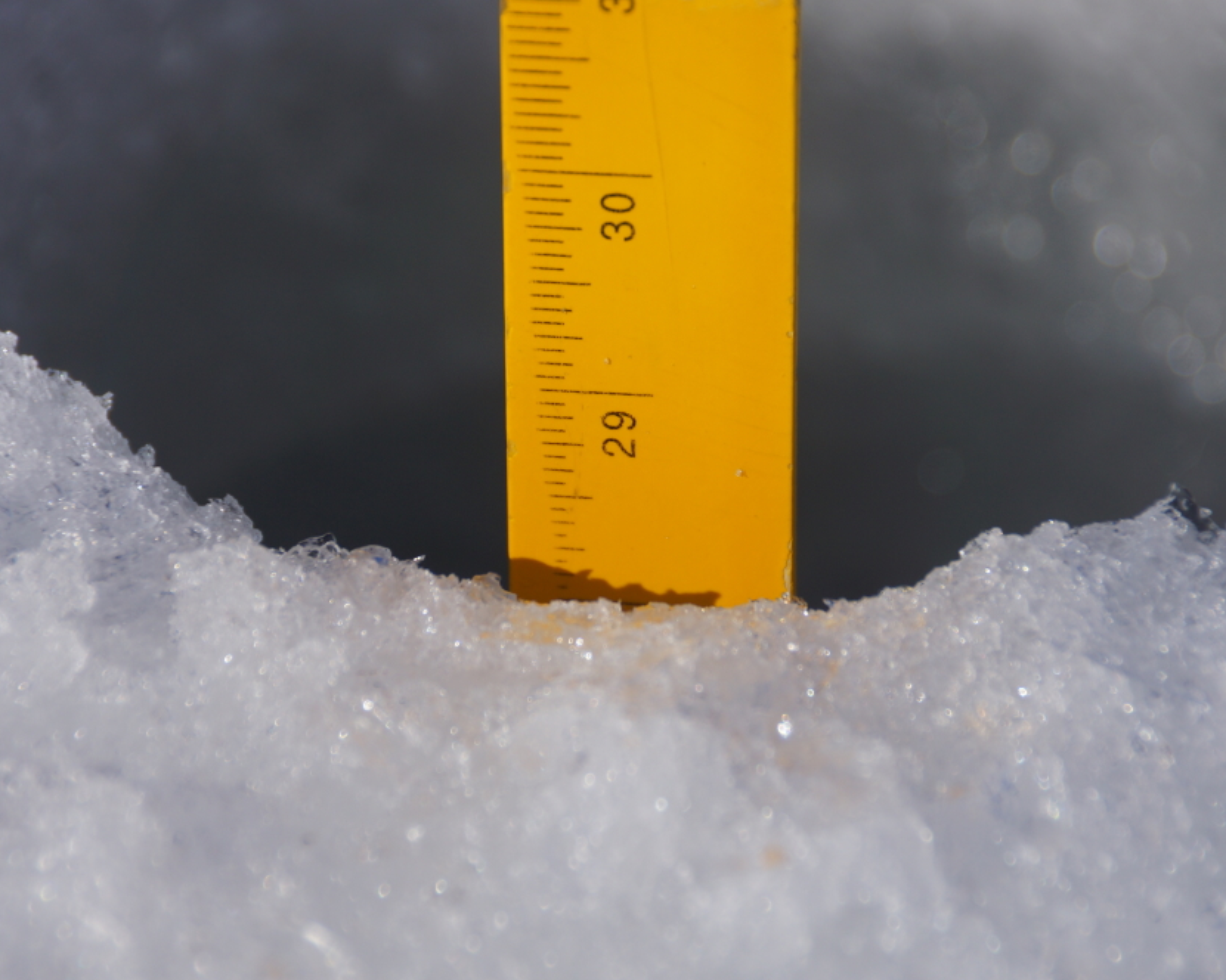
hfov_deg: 4.6
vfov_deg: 3.7
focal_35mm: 424
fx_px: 15385
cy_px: 490
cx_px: 631
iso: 100
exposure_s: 1/400
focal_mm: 250
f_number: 6.3
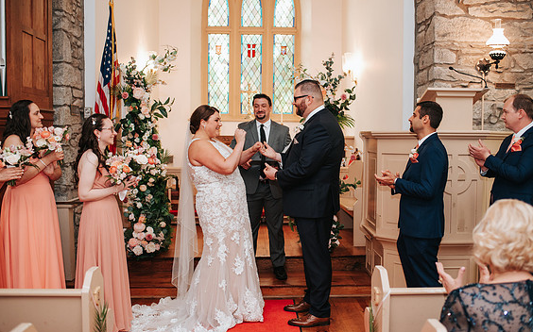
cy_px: 166
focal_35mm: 38
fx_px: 552
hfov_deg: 51.5
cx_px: 278
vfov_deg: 33.6
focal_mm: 35
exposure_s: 1/200
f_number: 2.8
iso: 1000
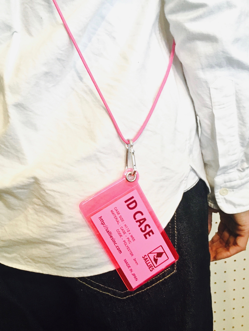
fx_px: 374
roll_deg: +2.6
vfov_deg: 47.9
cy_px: 166
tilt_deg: -10.4
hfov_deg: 36.8
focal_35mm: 39
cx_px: 124
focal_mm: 4.15
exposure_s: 1/30
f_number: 2.2
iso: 160
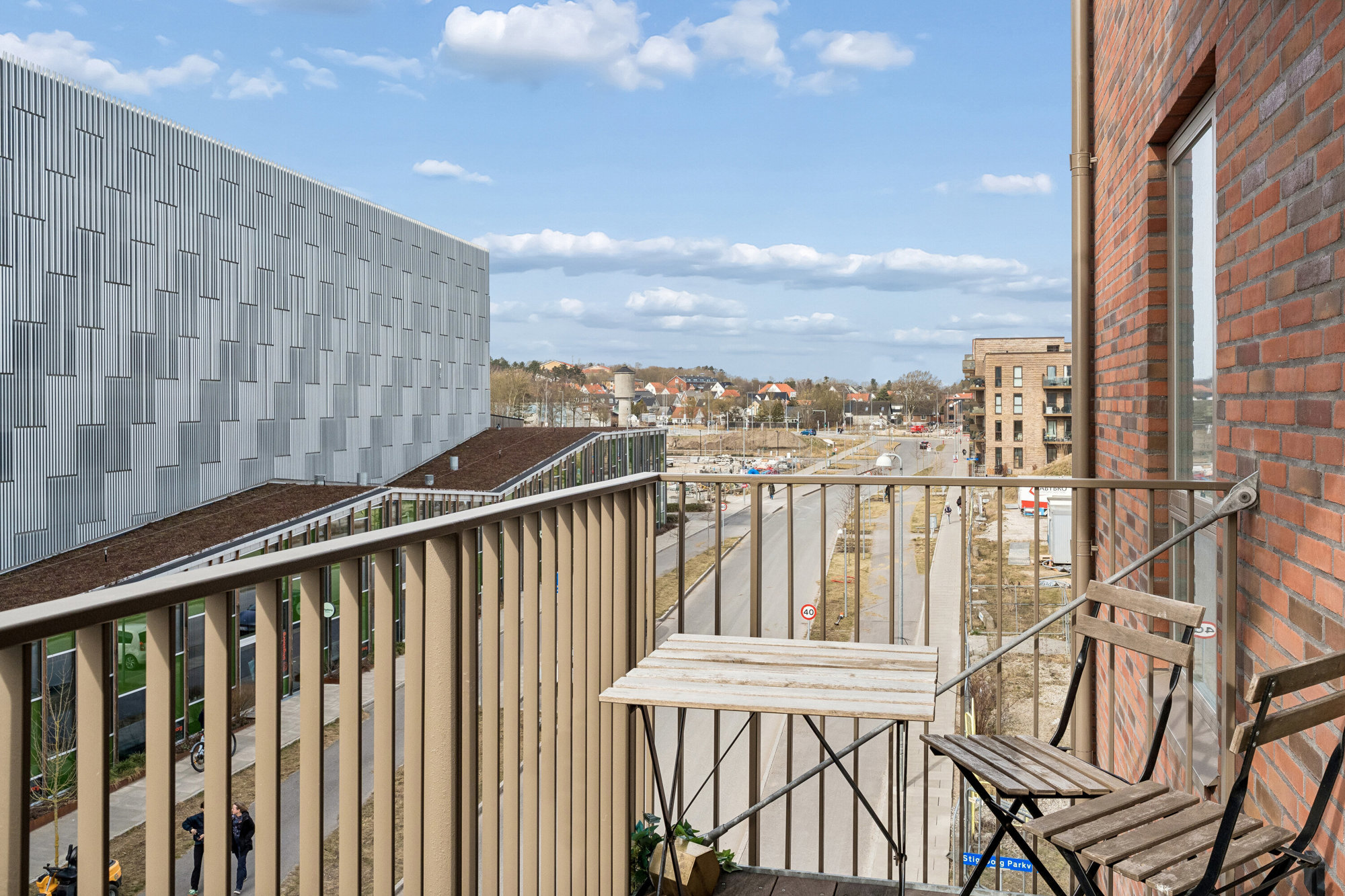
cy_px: 448
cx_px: 672
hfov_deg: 60.3
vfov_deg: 42.3
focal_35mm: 31
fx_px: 1158
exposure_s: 1/500
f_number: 11
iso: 800
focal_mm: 31
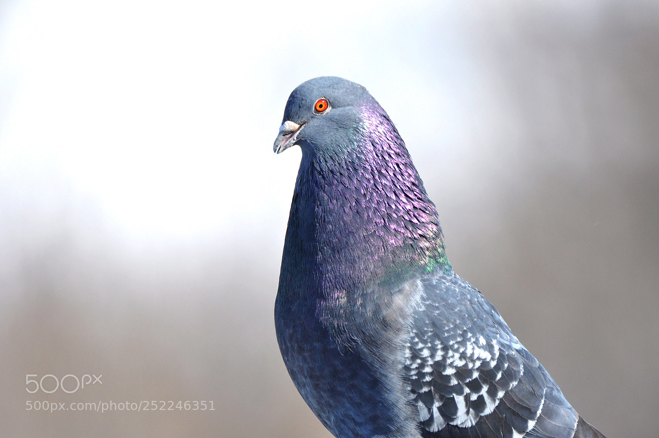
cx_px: 330
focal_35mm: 750
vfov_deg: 1.8
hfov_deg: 2.8
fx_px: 13714
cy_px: 219
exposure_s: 1/1000
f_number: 6.3
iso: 560
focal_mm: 500
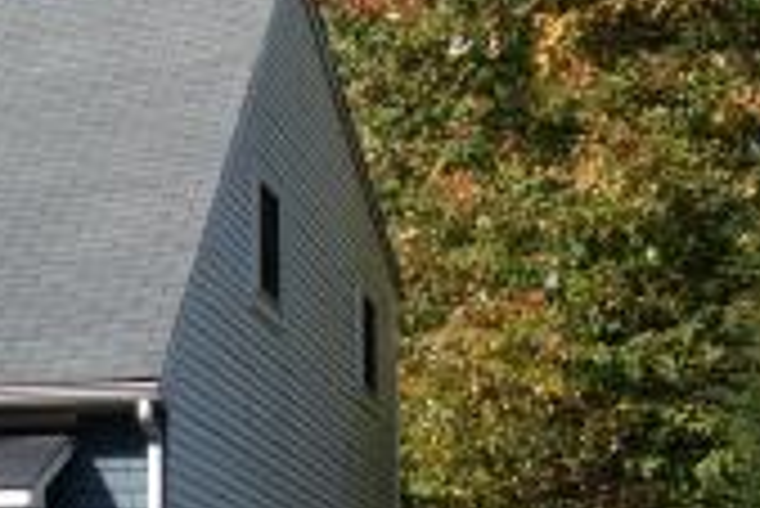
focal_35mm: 118
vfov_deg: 11.6
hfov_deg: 16.1
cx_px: -310
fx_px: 2493
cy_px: 369
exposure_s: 1/638
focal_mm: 4.12
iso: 50
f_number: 2.4
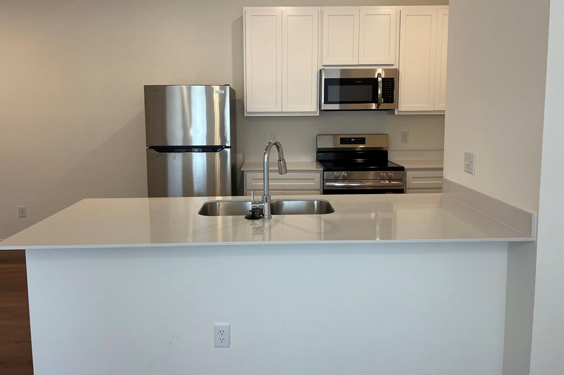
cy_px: 160
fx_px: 439
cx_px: 273
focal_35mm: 28
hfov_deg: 65.5
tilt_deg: -7.0
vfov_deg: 46.3
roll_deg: +0.7
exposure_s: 1/120
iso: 64
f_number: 1.5
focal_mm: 5.7
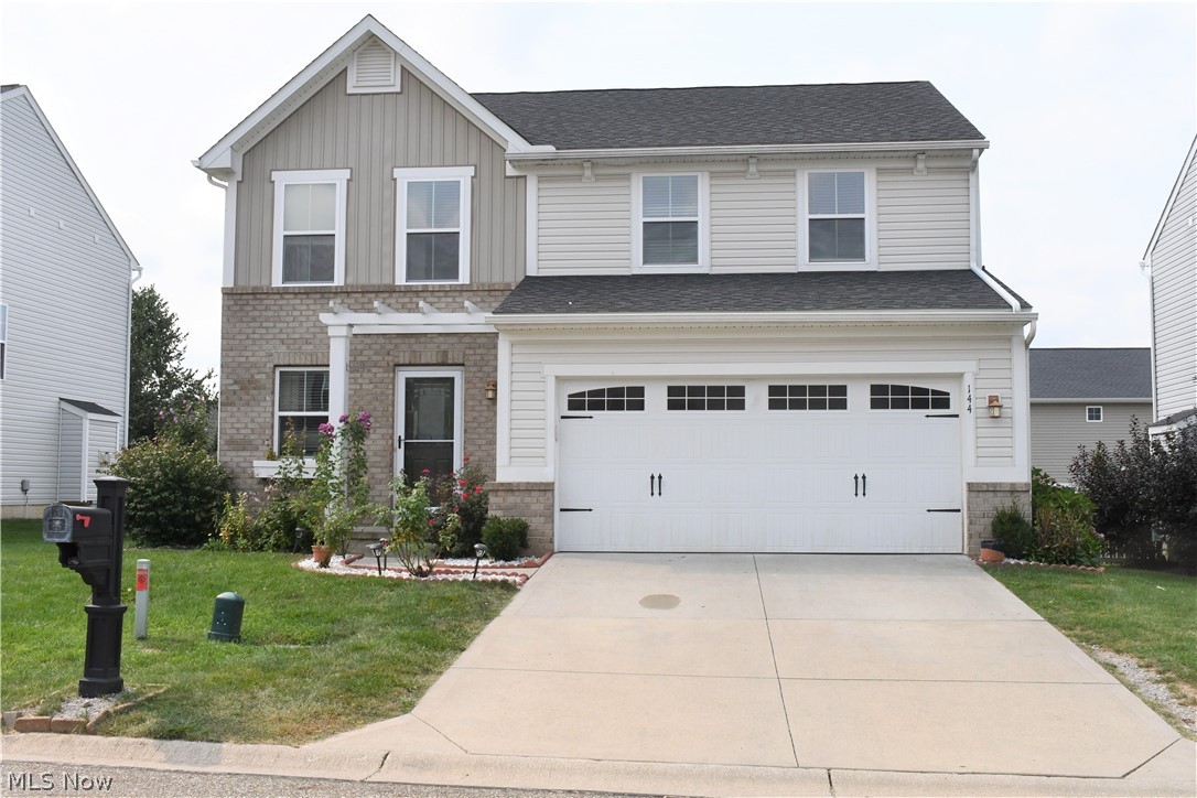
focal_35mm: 37
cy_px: 399
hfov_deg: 51.9
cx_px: 598
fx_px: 1230
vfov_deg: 35.9
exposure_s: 1/800
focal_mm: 25
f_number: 14
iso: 800
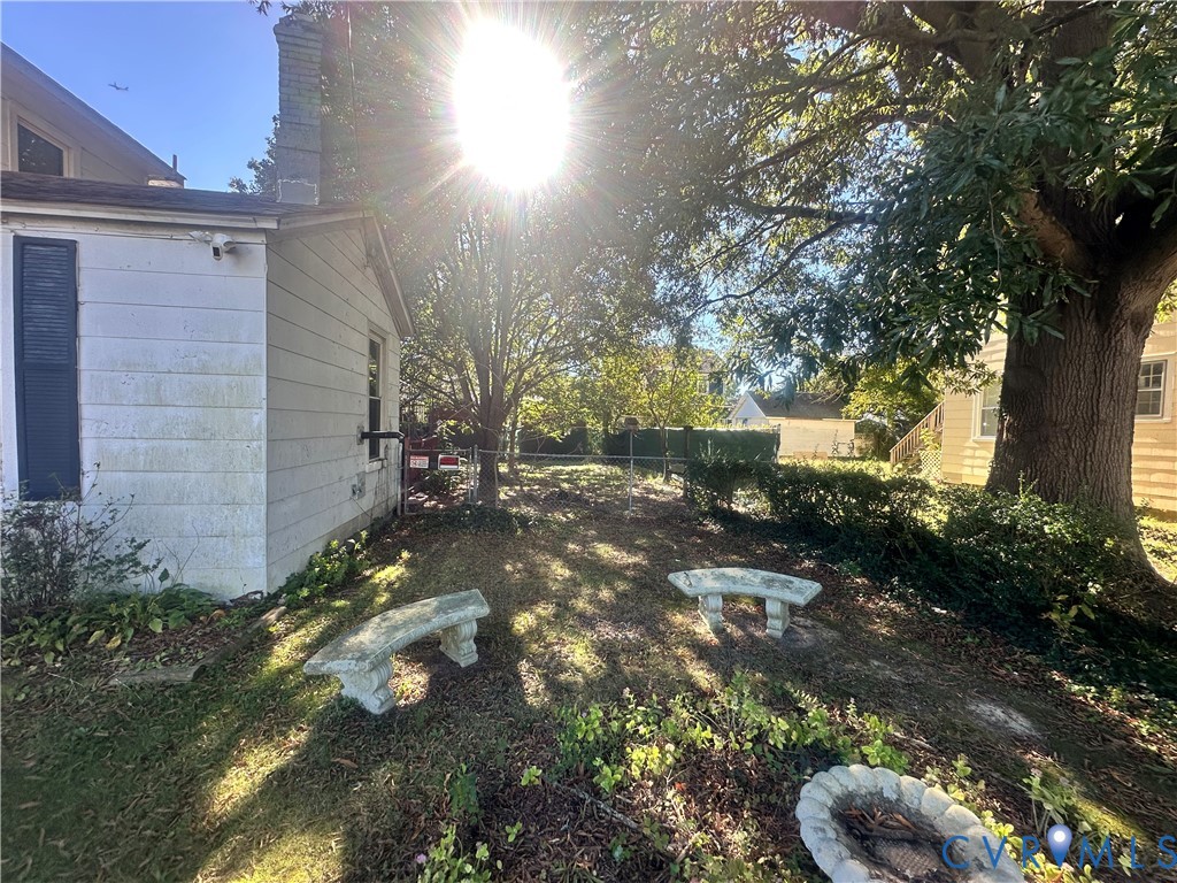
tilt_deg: -1.7
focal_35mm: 14
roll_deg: -1.0
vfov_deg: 85.7
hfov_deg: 102.1
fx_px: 476
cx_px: 588
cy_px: 442
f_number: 2.2
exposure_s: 1/299
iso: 40
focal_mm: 2.22
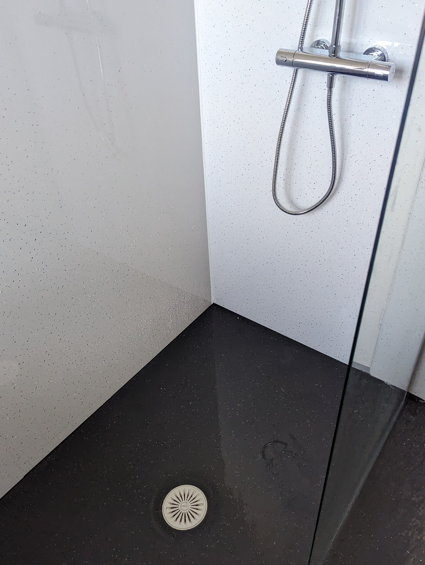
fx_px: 474
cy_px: 294
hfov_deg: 48.3
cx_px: 227
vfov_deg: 61.6
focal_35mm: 29
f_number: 1.85
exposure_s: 1/654
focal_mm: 6.81
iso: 967
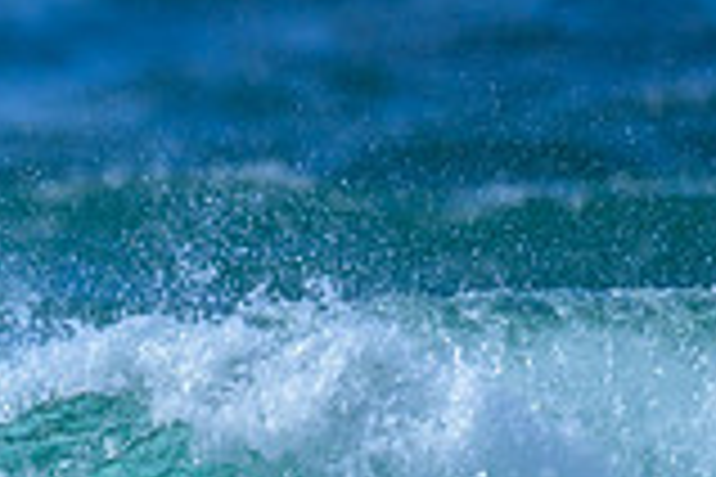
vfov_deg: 0.3
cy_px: 819
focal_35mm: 3997
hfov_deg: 0.5
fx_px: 79490
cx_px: -763
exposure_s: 1/2000
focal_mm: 800
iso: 360
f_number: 6.3
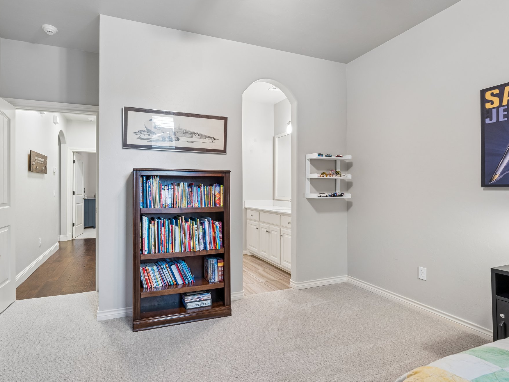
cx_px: 223
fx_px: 265
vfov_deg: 71.6
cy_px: 186
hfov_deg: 87.3
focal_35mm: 18
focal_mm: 16
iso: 200
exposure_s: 1/3.33
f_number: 8
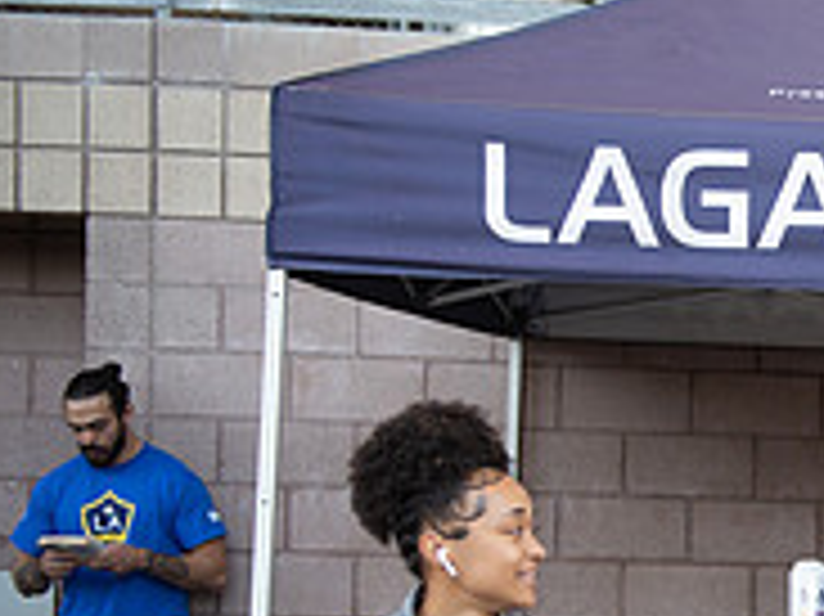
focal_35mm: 116
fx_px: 2759
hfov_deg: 15.9
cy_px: 578
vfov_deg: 12.6
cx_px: 1135
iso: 250
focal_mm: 38
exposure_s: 1/200
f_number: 2.8
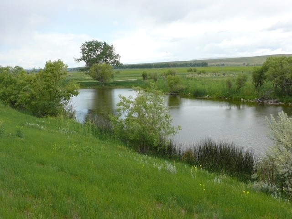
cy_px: 110
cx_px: 146
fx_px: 354
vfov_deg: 34.3
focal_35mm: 42
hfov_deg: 44.8
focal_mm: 8.8
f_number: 5.6
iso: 100
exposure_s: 1/250
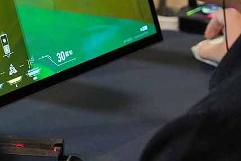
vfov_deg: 4.7
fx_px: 1975
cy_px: 41
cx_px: 54
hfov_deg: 7.0
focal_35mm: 295
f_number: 2.8
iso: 2000
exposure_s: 1/160
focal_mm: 62
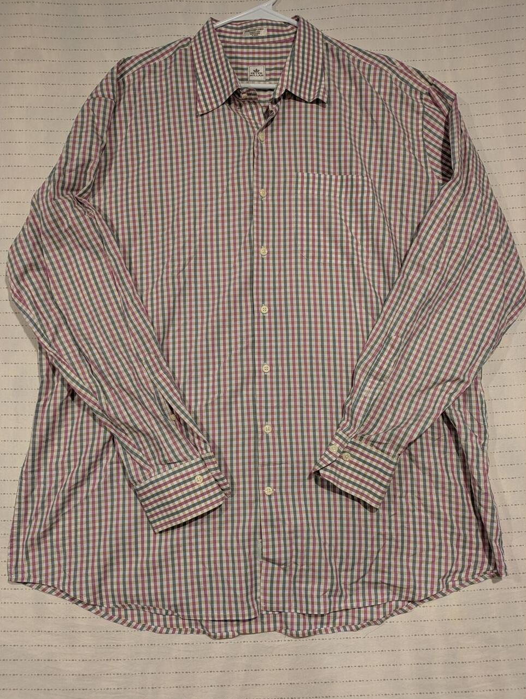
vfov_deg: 67.2
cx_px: 255
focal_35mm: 26
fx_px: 526
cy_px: 360
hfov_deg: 53.1
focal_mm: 5.43
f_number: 1.89
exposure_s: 1/60
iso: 175
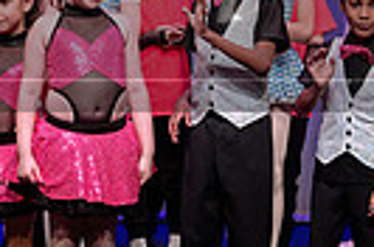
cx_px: 111
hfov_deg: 3.6
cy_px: -33
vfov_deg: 2.4
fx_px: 5876
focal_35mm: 567
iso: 1000
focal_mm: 105
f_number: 2.8
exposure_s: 1/640
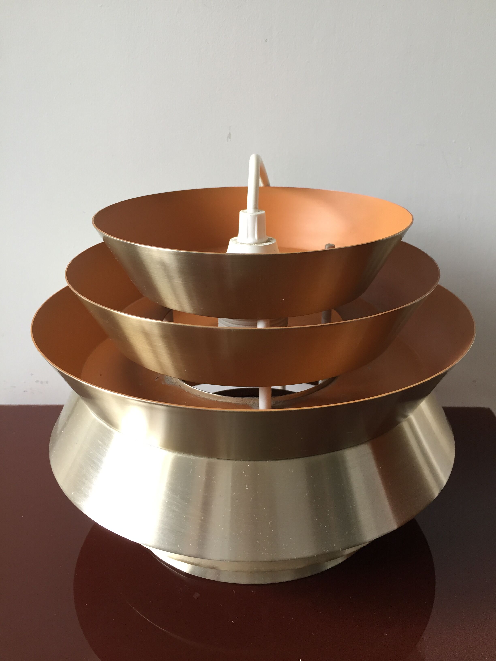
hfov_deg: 48.2
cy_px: 330
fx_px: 554
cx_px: 248
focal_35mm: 29
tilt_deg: -25.4
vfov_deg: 61.7
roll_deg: +1.0
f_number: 2.2
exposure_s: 1/33
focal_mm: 4.15
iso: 80
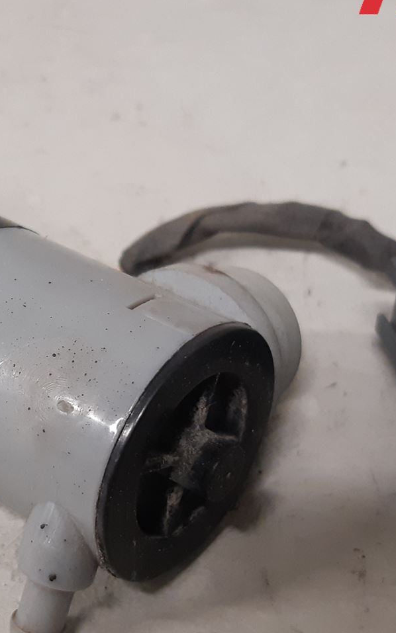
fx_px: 1019
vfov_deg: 34.3
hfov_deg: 21.8
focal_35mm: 59
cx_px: 87
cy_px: 411
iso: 200
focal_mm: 3.93
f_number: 1.7
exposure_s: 1/50
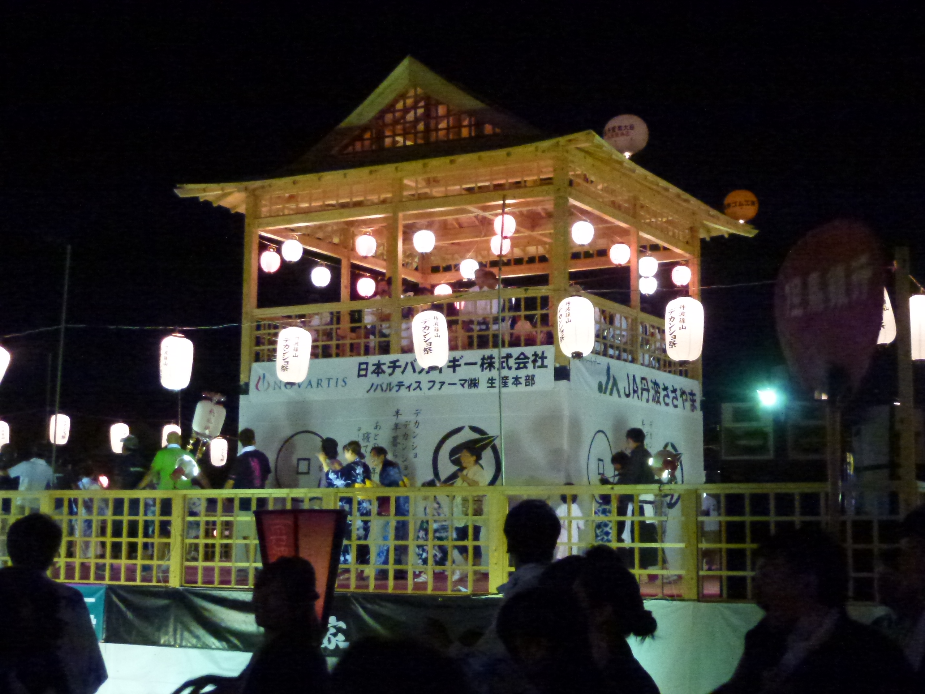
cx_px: 462
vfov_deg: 28.0
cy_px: 347
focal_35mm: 52
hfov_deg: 36.8
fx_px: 1390
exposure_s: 1/50
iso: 1600
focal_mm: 9.4
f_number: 4.3
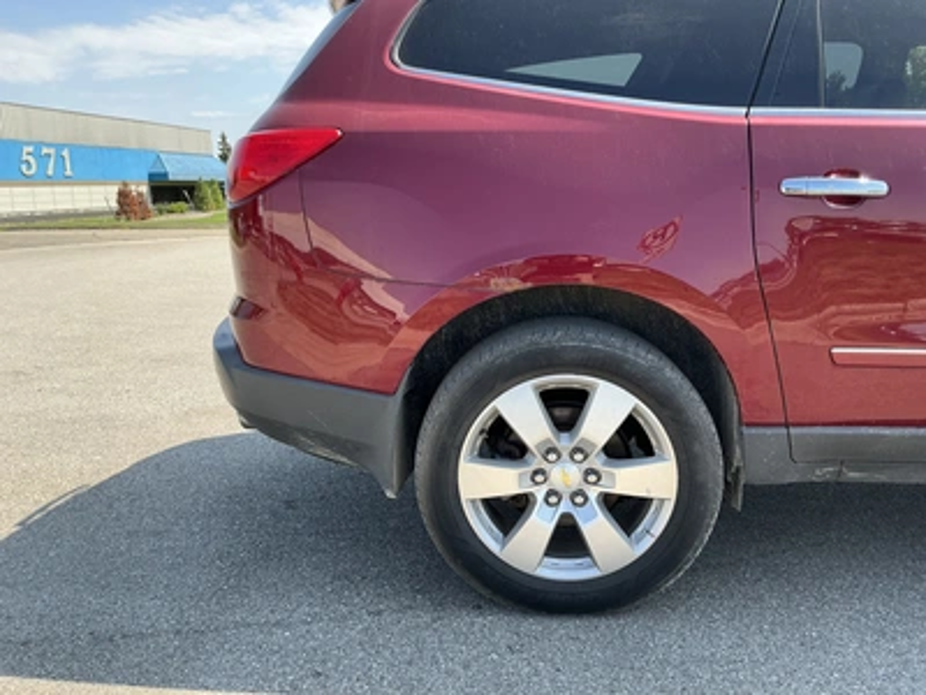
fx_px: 749
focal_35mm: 28
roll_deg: +1.9
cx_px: 463
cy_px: 348
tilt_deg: -9.9
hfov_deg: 63.4
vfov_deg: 49.7
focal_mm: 3
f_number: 1.8
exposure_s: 1/446
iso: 25
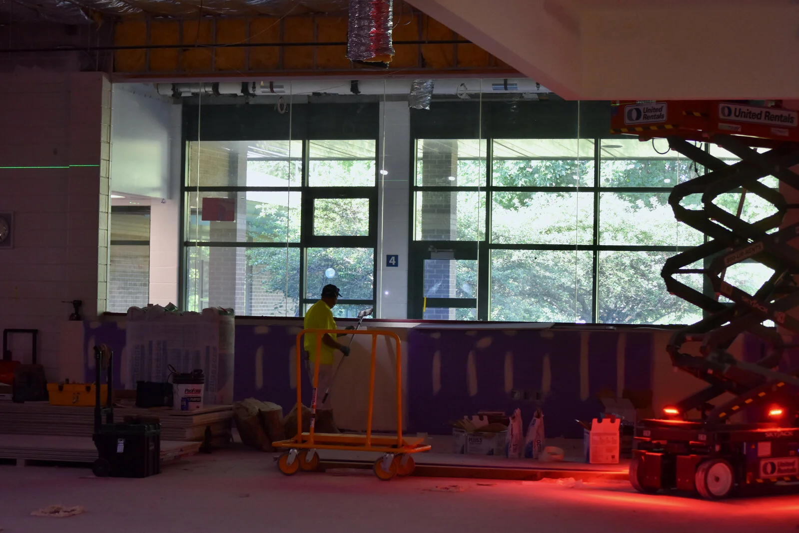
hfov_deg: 24.6
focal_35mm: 82
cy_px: 266
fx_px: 1831
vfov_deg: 16.6
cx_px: 400
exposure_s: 1/100
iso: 800
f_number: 5
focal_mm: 55
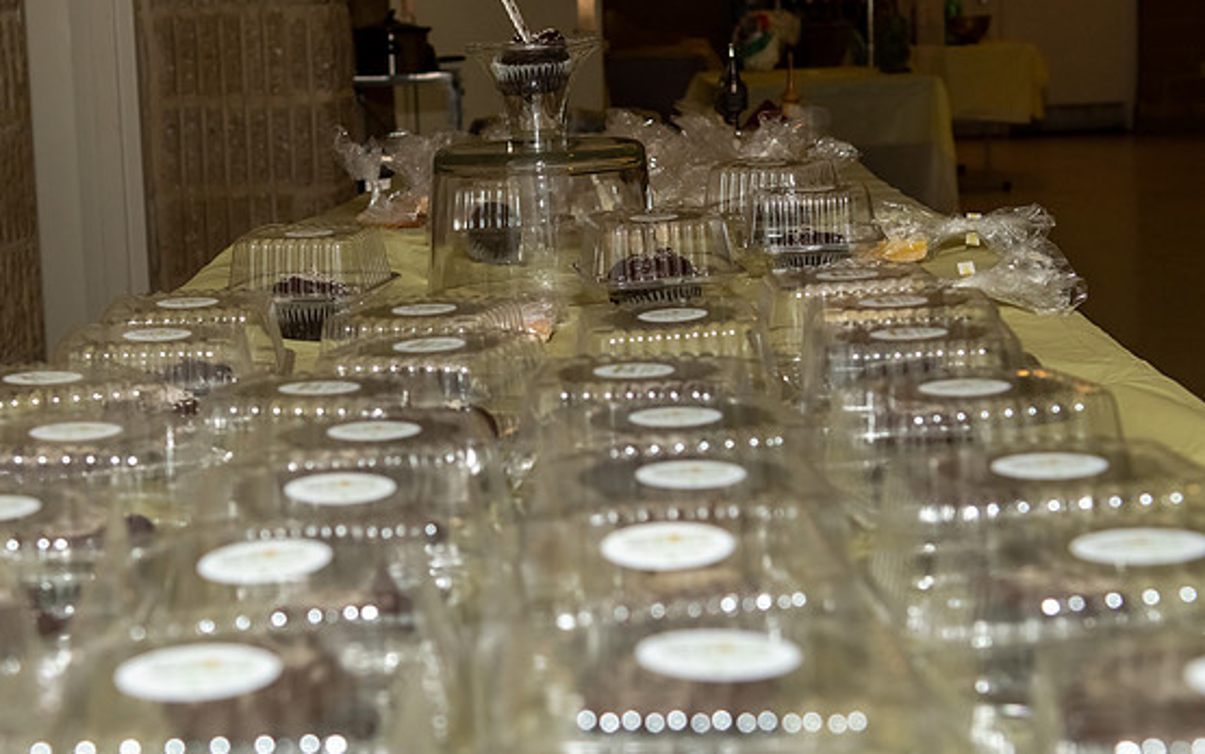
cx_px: 547
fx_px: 2299
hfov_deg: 29.4
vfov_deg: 18.6
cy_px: 341
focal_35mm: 70
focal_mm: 34
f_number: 5.6
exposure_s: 1/250
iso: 500
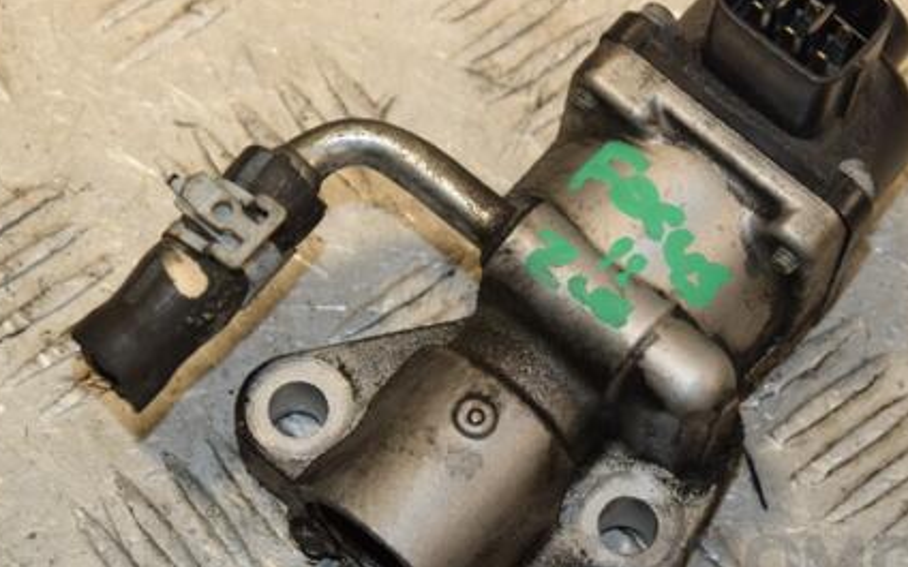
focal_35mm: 173
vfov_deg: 7.6
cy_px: 282
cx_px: 542
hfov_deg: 12.1
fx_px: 4281
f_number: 8
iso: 800
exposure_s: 1/200
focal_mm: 80
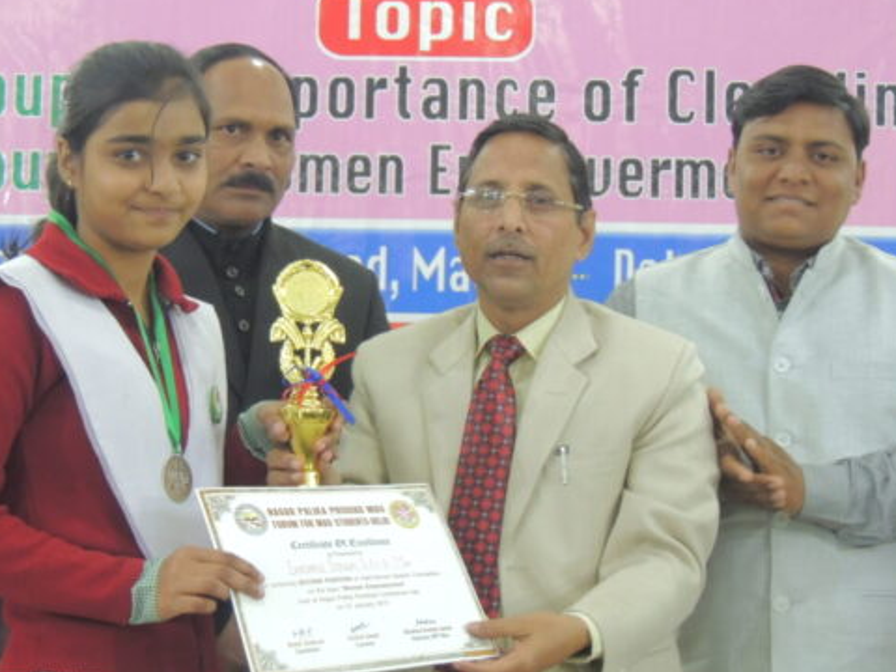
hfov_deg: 24.4
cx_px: 444
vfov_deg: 18.4
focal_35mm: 80
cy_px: 364
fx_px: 2071
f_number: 3.7
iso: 720
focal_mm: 10.7
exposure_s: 1/15
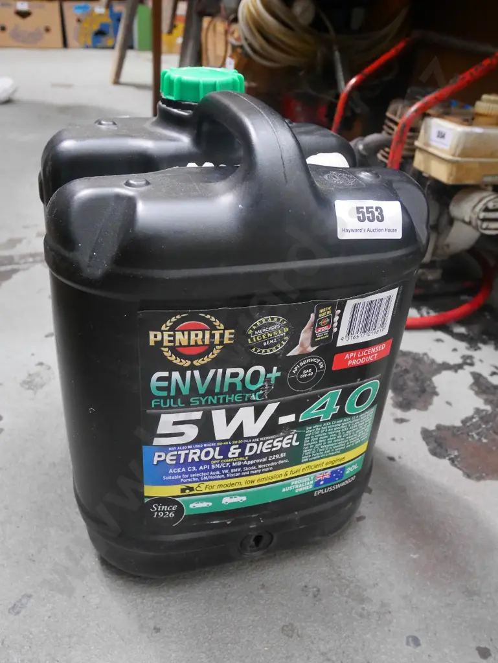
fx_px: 575
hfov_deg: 46.8
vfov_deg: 59.9
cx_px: 249
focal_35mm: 30
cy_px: 332
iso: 3200
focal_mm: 15
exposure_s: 1/30
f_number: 4
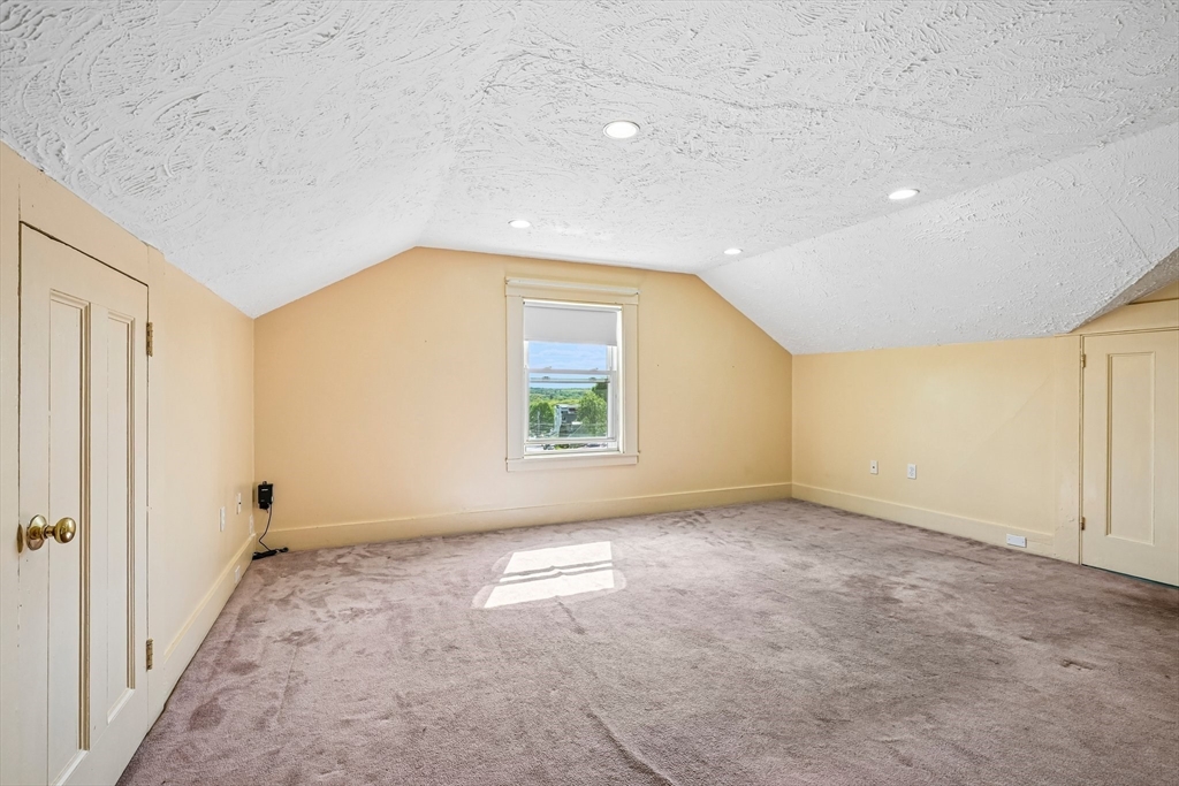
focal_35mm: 16
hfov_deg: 96.7
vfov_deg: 73.8
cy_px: 393
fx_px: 524
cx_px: 590
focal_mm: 16
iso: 400
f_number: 8
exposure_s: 1/200
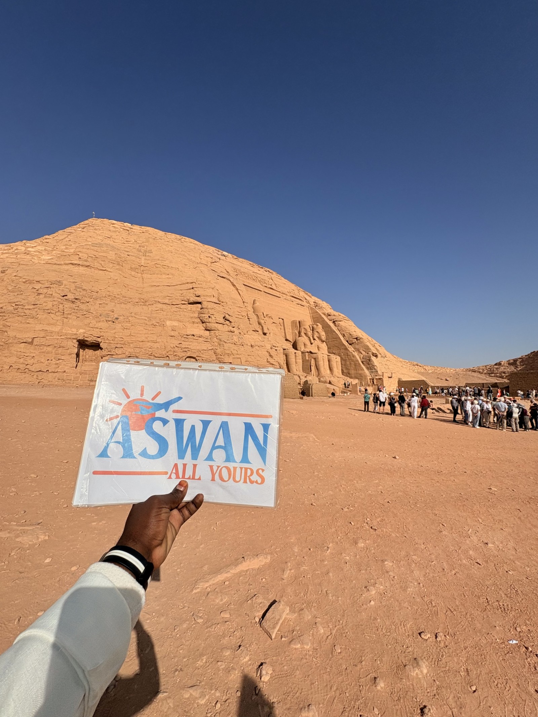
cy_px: 358
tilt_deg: +8.2
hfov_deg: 85.7
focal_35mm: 14
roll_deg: +0.3
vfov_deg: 102.1
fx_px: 290
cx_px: 269
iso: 40
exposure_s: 1/6135
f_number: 2.2
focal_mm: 2.22
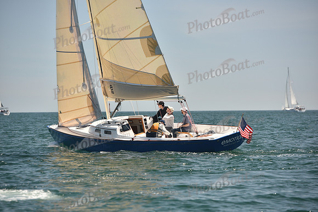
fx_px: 1546
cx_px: 159
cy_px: 106
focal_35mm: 175
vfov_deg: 7.9
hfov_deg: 11.7
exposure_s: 1/800
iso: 250
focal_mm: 175
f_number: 5
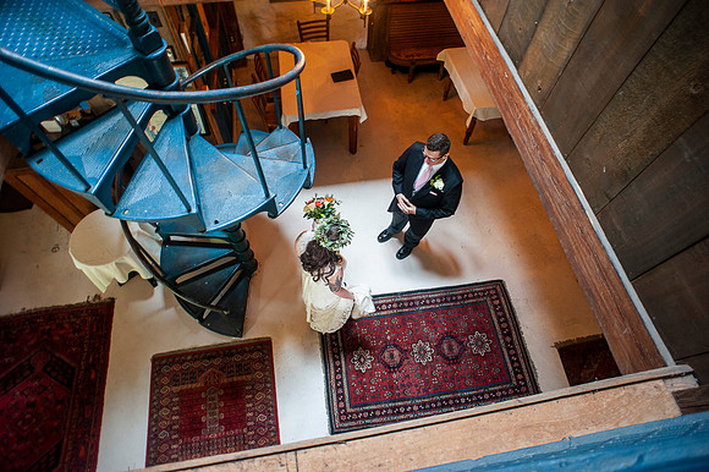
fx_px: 394
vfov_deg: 61.9
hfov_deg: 84.0
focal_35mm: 20
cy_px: 236
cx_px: 354
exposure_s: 1/60
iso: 1000
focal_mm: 20
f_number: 2.8
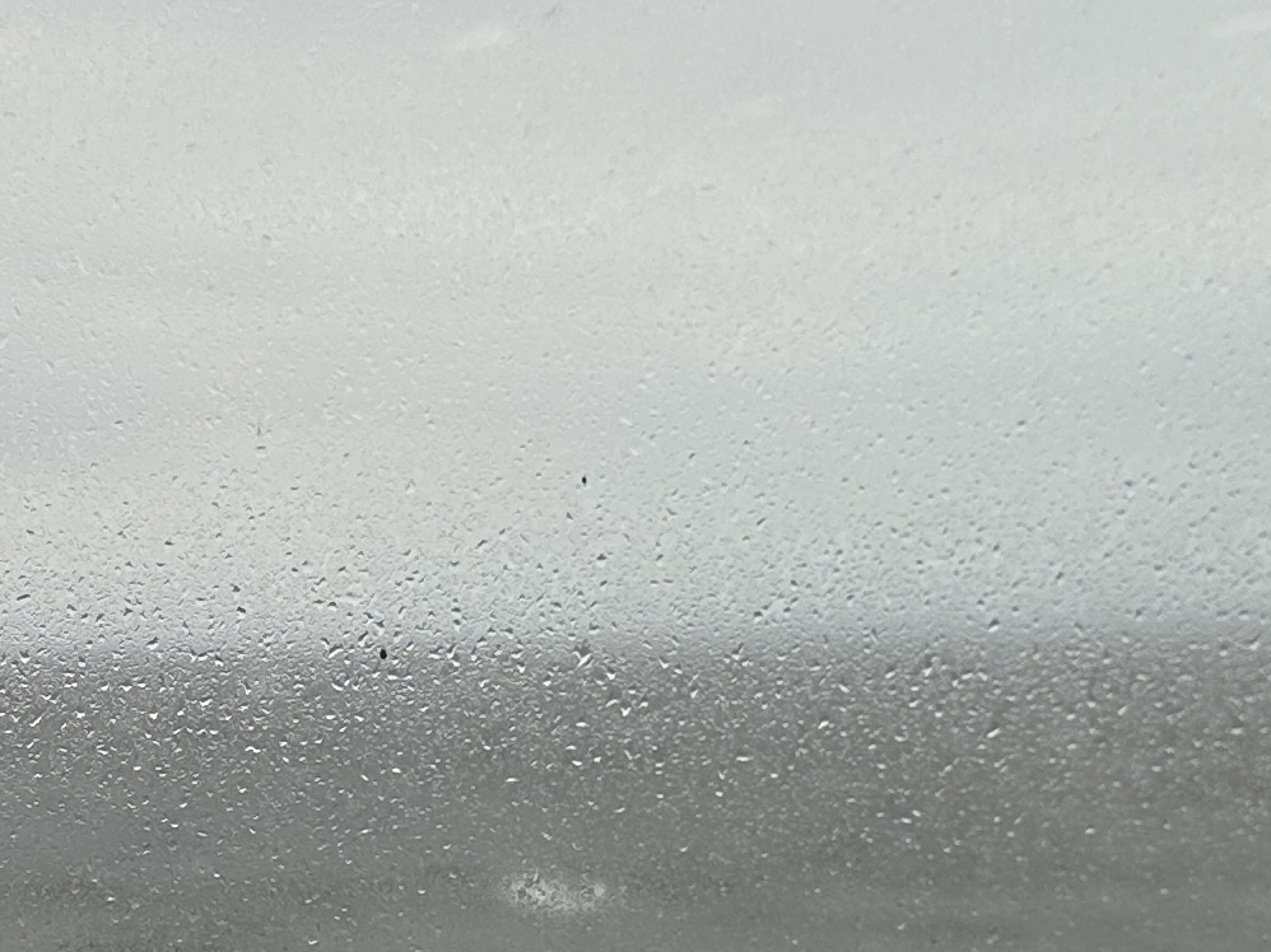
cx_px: 224
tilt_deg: -4.2
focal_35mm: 97
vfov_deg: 14.9
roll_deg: +0.9
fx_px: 3561
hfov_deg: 20.0
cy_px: 1018
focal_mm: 6.86
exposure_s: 1/2660
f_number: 1.78
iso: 80
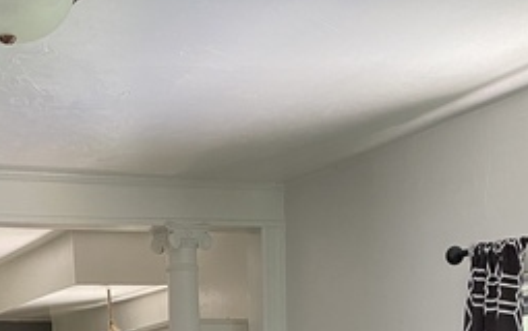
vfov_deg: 15.3
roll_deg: +2.1
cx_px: 275
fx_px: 1037
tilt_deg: -10.3
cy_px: 624
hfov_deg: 28.6
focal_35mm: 72
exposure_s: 1/60
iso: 250
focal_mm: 4.25
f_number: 1.8
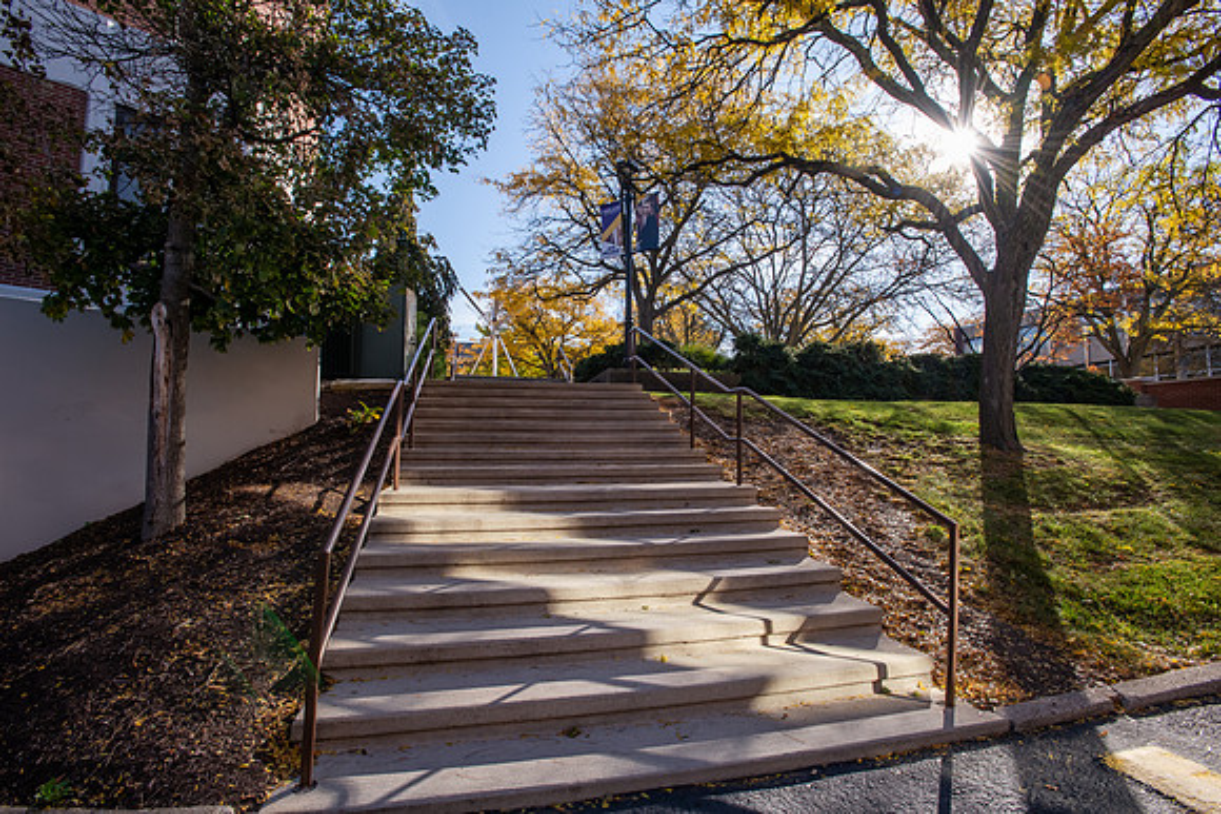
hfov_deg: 93.3
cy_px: 407
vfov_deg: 70.5
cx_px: 610
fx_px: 577
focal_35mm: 17
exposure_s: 1/160
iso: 320
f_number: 14
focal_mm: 17
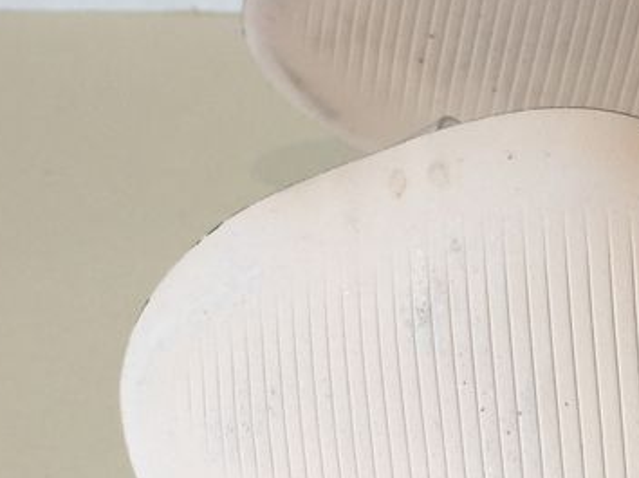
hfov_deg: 22.1
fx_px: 1513
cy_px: 278
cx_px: 760
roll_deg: +0.6
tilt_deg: -31.1
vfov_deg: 18.0
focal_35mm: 82
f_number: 2.2
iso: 50
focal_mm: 4.15
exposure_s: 1/17
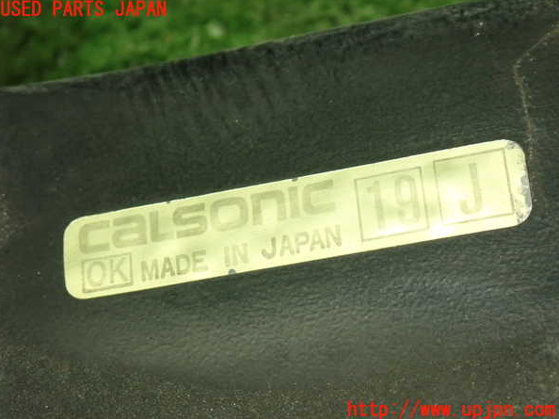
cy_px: 210
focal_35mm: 95
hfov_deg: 20.7
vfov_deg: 15.6
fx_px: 1533
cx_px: 278
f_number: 4.7
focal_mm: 16.79
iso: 800
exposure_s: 1/60
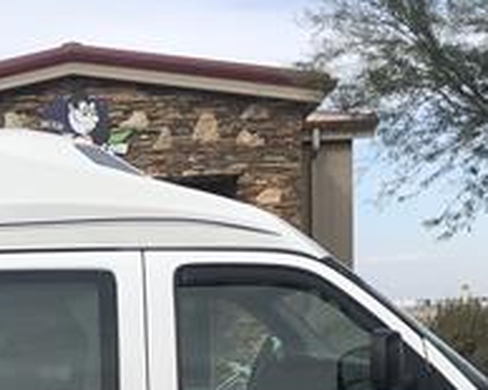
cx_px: -25
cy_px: 458
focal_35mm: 90
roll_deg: +1.3
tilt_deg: -6.2
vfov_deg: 16.4
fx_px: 1299
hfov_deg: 20.4
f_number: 1.8
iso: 20
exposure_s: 1/1869
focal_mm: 3.99
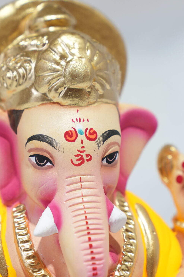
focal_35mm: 119
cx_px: 47
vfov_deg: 17.1
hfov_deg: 11.5
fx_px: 912
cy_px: 217
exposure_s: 1/200
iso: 800
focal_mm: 68
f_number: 3.5
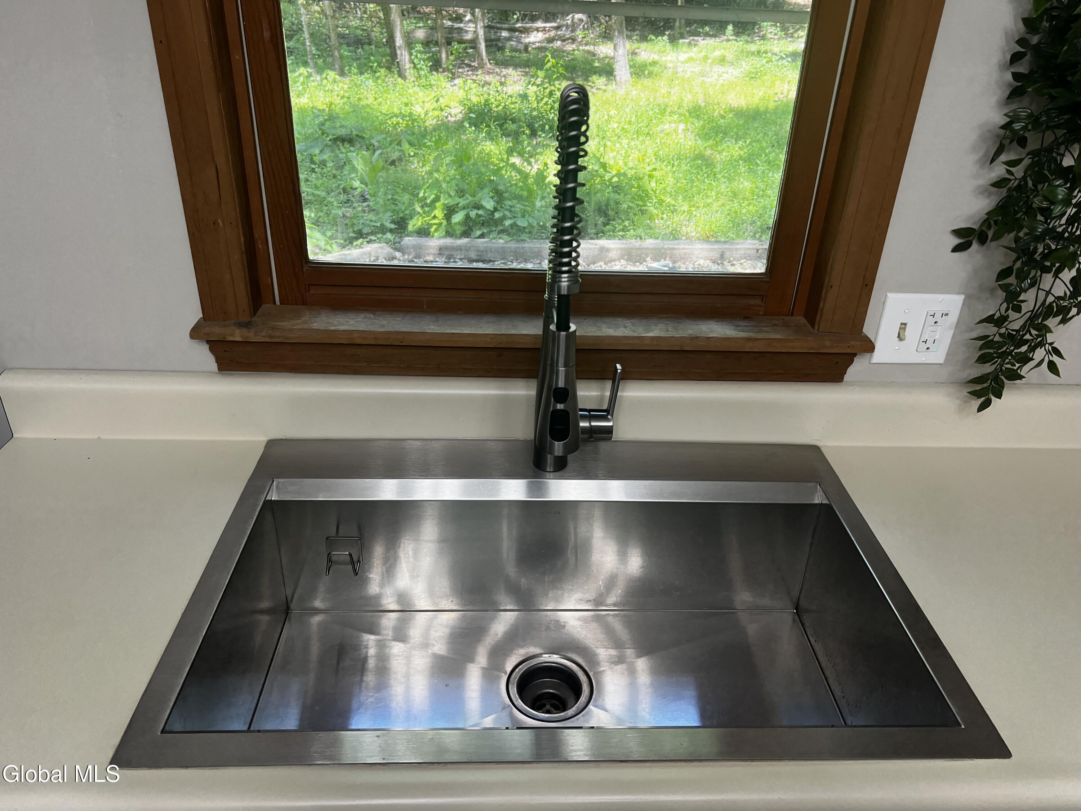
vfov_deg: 53.1
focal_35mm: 26
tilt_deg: -29.1
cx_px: 540
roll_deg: -3.0
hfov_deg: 67.3
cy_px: 406
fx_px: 812
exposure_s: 1/120
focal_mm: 5.7
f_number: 1.5
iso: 125
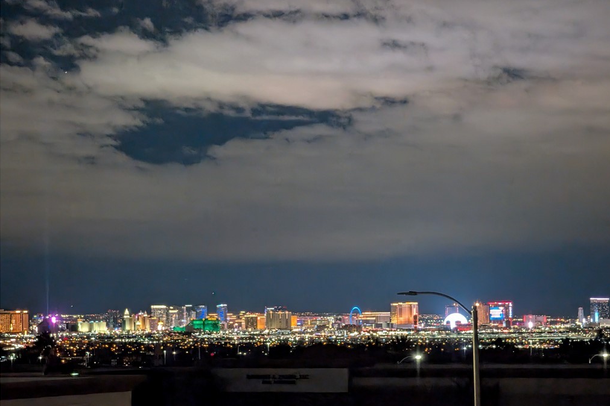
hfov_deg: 16.7
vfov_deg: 11.1
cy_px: 211
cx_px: 307
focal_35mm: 123
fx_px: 2084
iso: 1335
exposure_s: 1/20
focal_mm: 19
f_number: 3.5
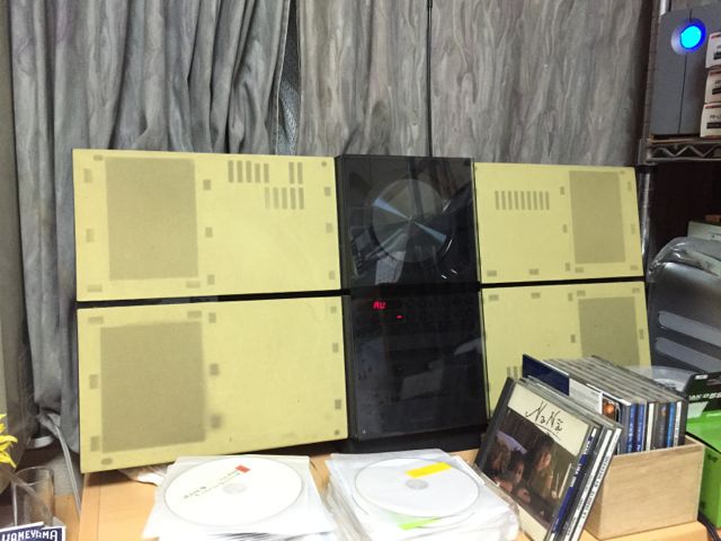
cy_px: 270
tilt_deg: -8.8
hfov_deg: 61.7
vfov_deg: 48.2
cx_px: 360
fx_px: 604
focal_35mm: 29
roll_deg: -0.5
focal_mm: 4.15
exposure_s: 1/30
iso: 250
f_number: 2.2
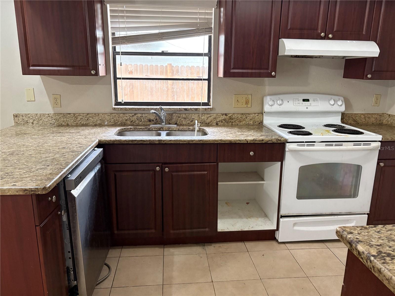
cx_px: 198
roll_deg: -0.4
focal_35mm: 26
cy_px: 148
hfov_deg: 67.3
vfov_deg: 53.1
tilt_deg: -12.9
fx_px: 297
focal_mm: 5.96
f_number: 1.6
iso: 400
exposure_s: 1/40
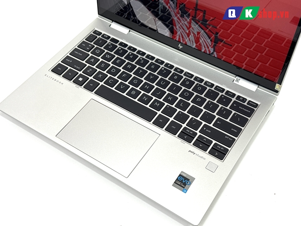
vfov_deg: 30.3
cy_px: 113
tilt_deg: -50.7
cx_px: 150
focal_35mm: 48
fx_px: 417
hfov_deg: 39.7
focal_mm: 6.76
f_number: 1.78
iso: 64
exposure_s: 1/100
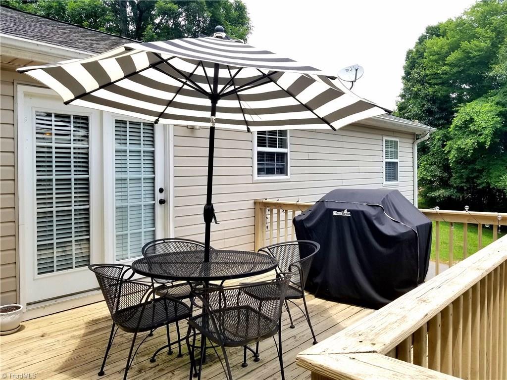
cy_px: 190
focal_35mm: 26
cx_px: 254
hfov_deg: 67.3
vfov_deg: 53.1
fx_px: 381
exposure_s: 1/1324
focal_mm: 4.25
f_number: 1.7
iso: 50
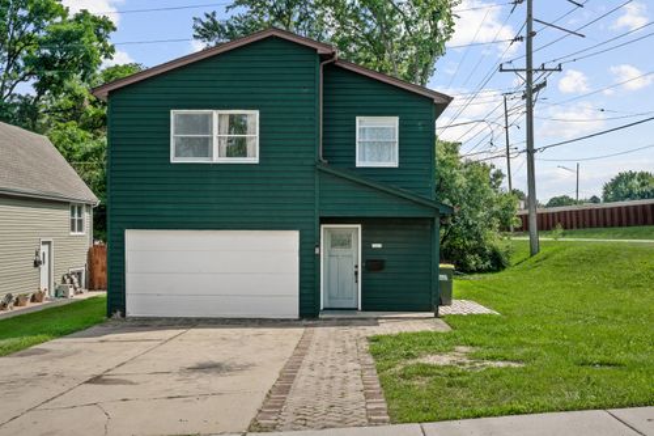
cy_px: 218
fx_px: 636
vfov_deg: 37.8
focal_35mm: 35
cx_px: 327
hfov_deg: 54.5
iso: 640
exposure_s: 1/1000
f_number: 8
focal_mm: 35
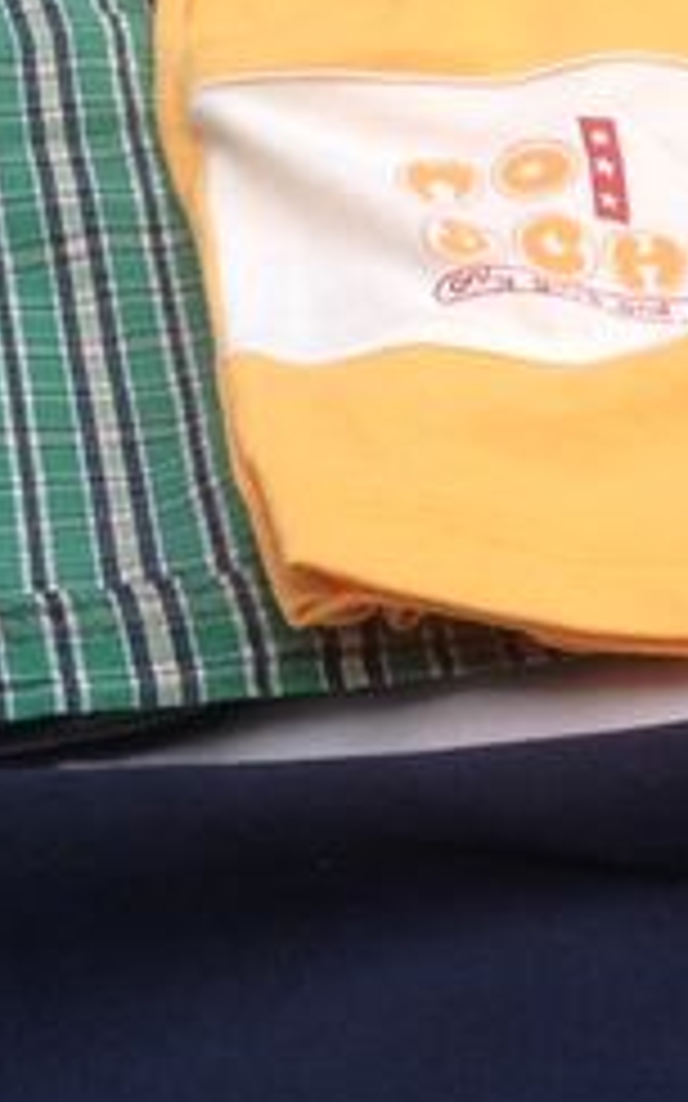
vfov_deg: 14.5
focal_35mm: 143
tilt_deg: -36.0
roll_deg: -1.1
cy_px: 81
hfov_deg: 9.0
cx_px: 868
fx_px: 4293
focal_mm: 4.12
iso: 50
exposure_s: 1/371
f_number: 2.4
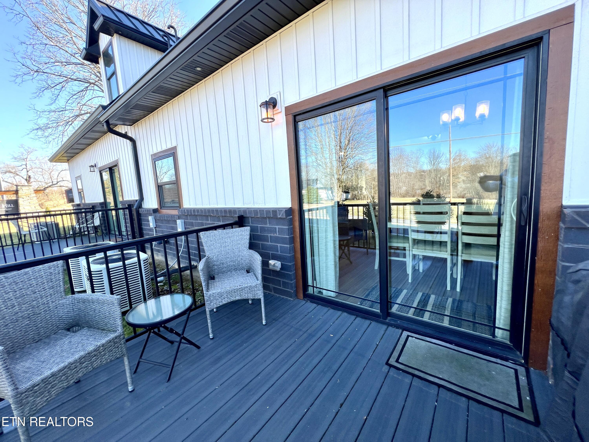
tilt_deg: -7.4
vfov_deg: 89.9
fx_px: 221
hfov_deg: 106.2
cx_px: 294
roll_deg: +3.7
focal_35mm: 13
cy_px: 221
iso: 32
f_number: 1.8
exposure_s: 1/190
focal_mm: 1.57
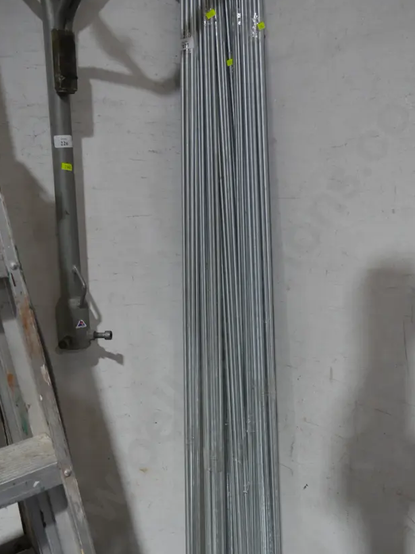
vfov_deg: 52.4
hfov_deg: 40.6
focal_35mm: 35
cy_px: 319
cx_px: 243
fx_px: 560
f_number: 3.5
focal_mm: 14
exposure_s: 1/60
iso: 800
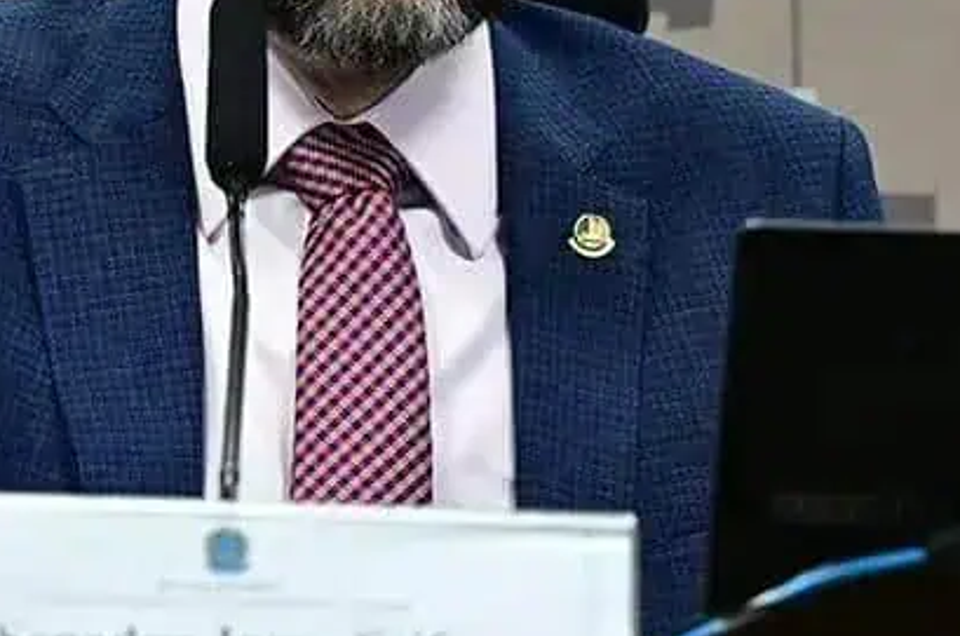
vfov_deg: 2.9
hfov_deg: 4.4
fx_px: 12589
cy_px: 61
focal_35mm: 473
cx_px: 366
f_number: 4.5
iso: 4000
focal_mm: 150
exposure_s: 1/200
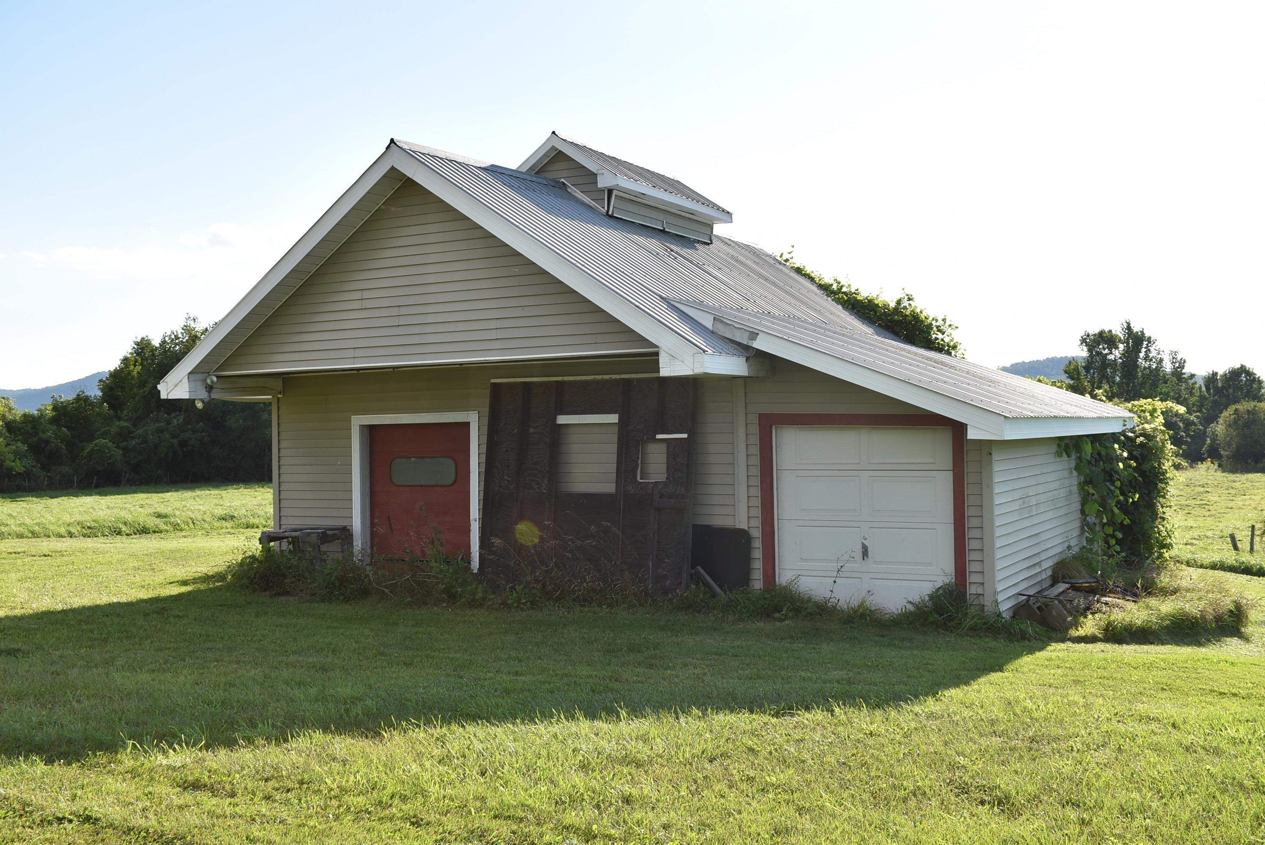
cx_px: 632
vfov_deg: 35.6
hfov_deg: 51.2
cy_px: 422
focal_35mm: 38
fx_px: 1319
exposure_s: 1/200
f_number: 7.1
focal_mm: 25
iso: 100
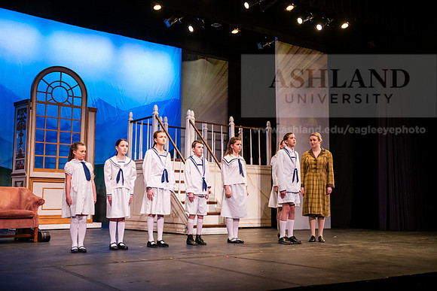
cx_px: 218
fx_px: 546
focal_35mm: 45
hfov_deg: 43.6
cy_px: 146
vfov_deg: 29.9
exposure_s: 1/160
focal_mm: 45
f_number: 2.8
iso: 2500
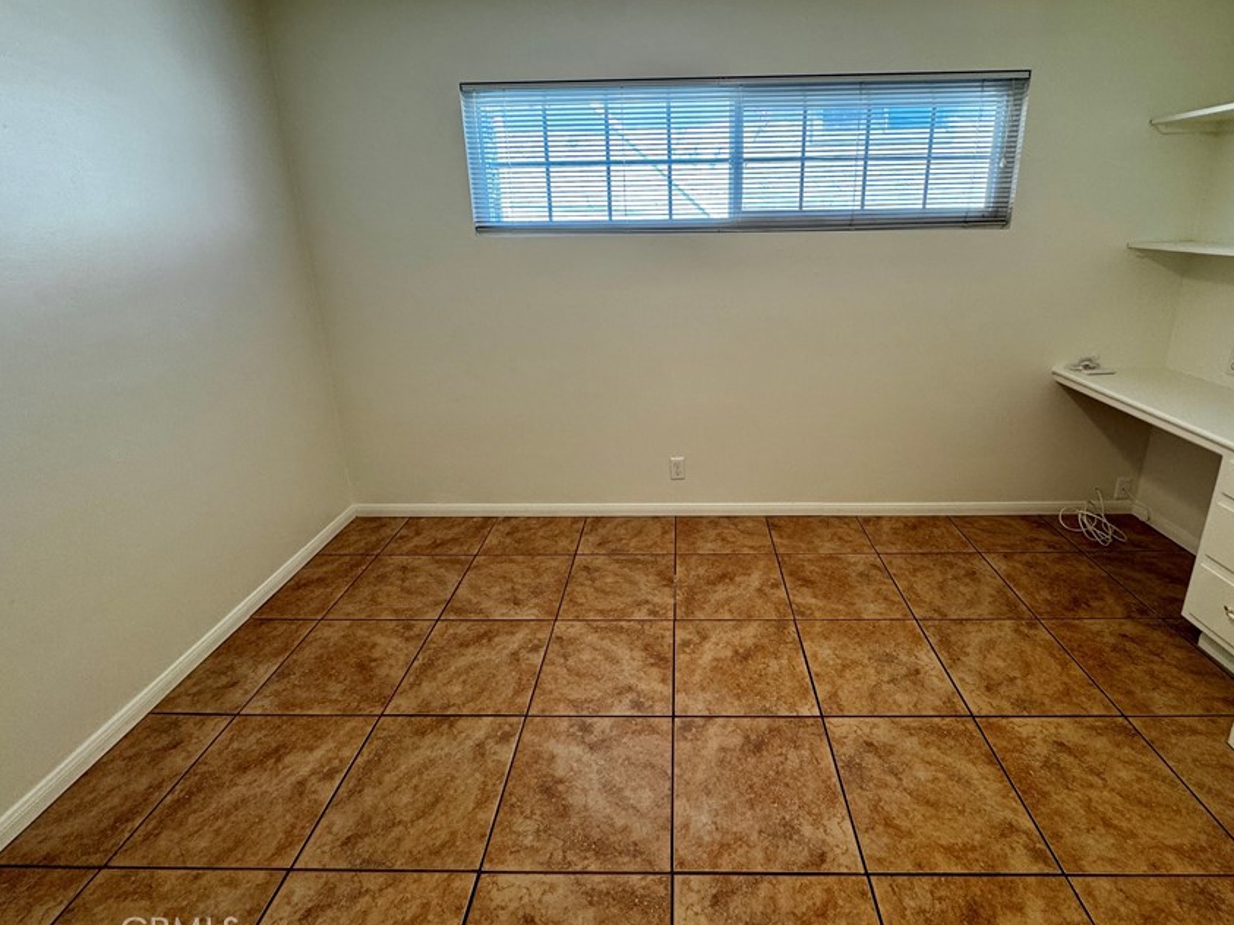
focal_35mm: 17
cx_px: 668
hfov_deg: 90.8
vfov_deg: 74.2
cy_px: 389
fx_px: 606
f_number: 2.2
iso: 160
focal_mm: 2.22
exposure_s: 1/100
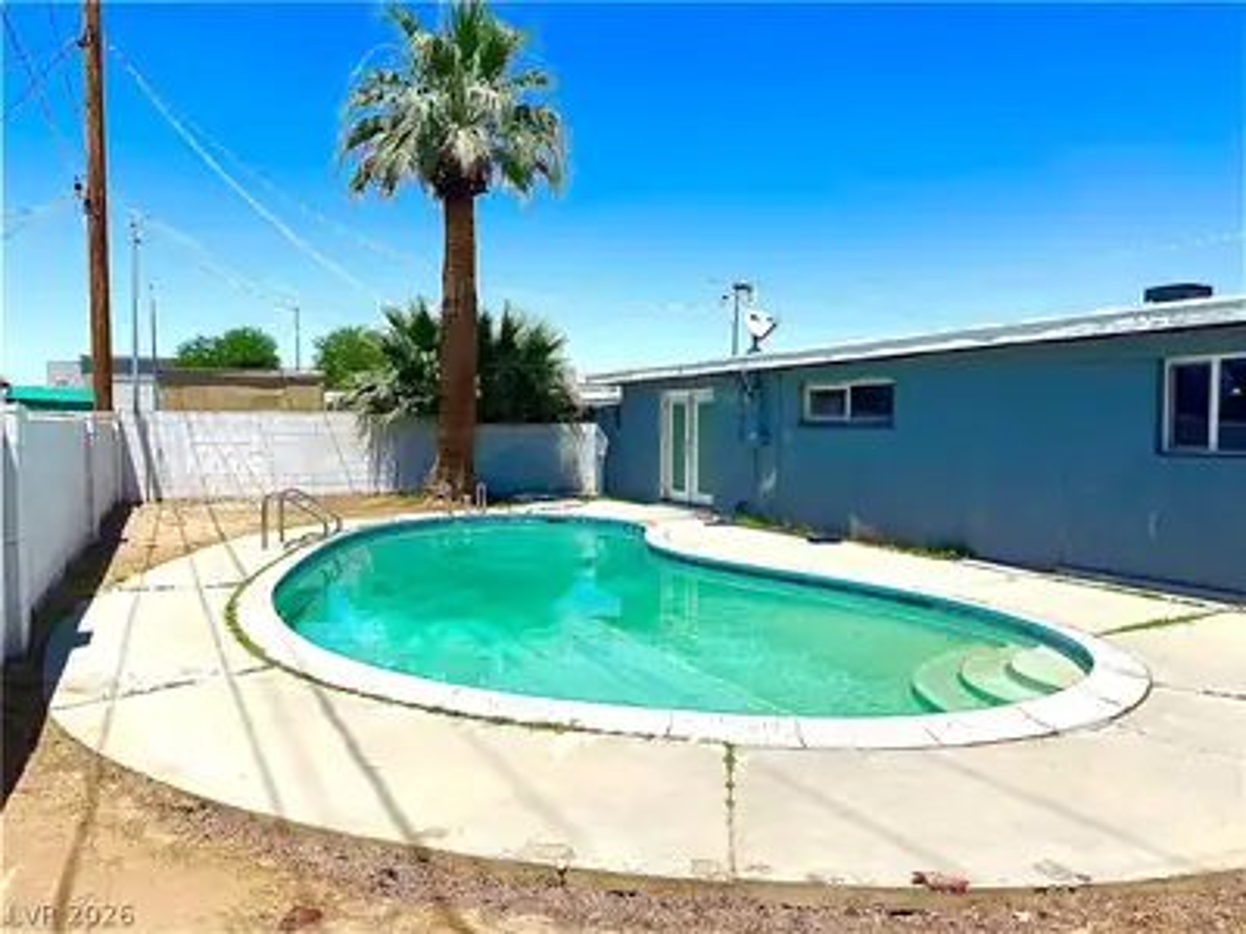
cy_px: 467
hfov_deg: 71.6
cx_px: 623
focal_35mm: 24
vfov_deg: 56.8
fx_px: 864
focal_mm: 6.86
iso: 80
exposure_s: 1/8929
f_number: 1.78
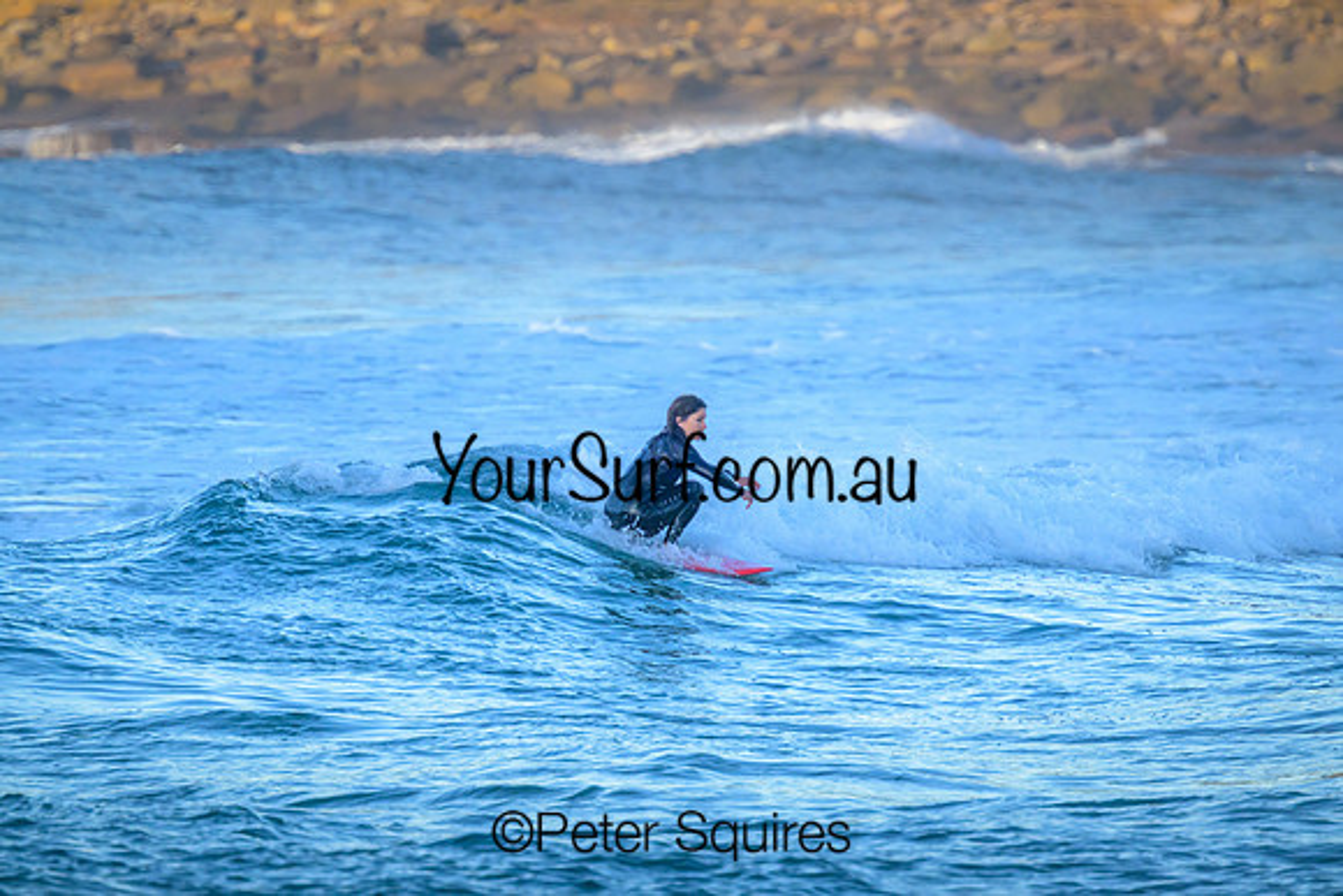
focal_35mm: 800
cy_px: 448
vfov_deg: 1.7
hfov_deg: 2.6
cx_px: 672
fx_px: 29850
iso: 2000
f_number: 11
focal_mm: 800
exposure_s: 1/1000
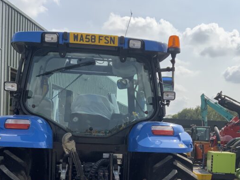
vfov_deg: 24.5
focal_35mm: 58
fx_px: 402
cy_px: 162
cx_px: 125
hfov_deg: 33.2
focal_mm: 3
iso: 16
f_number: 1.8
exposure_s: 1/2058
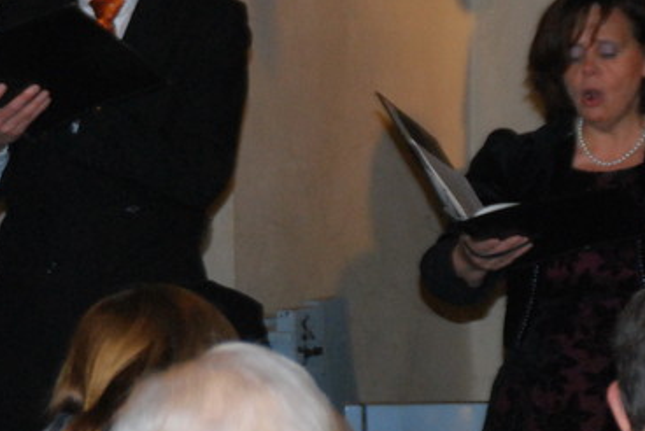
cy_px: 146
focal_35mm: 277
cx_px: -32
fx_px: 4967
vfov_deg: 5.0
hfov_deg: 7.4
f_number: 5.3
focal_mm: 68
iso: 1000
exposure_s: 1/60
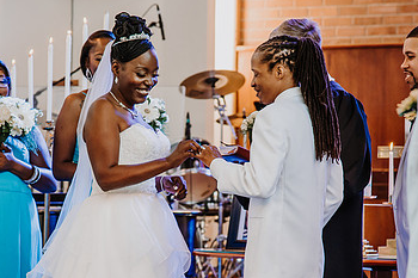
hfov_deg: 9.6
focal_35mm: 214
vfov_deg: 6.4
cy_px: 196
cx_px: 183
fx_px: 2483
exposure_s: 1/125
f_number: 4
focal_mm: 120
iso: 800
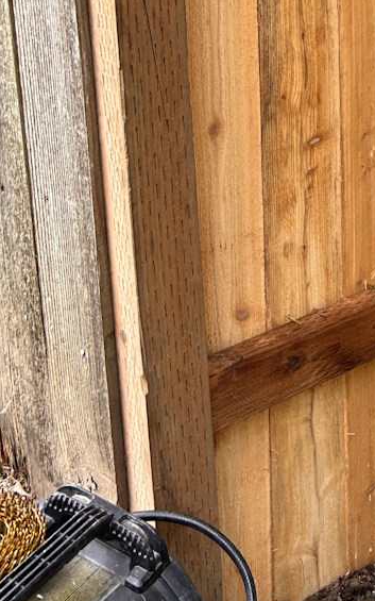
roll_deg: +2.0
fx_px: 1276
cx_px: 515
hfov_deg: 15.7
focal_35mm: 78
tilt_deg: -12.8
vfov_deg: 24.2
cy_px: -105
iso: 40
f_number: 1.5
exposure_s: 1/121
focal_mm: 5.7
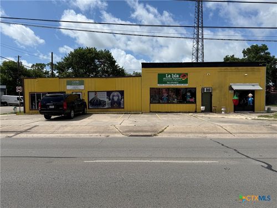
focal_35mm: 24
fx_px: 192
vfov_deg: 56.8
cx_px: 138
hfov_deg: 71.6
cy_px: 104
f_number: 1.78
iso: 80
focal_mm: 6.76
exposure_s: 1/8130
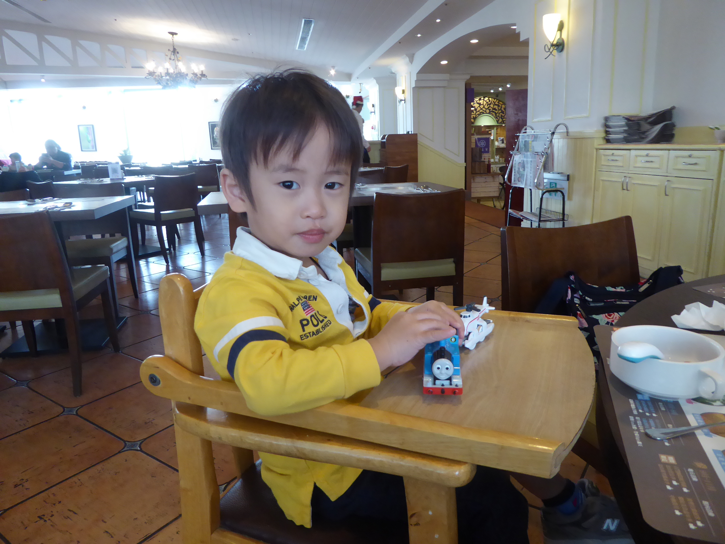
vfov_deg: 54.9
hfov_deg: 69.4
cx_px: 362
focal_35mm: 25
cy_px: 272
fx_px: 524
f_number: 3.3
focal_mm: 4.3
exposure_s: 1/50
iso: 400
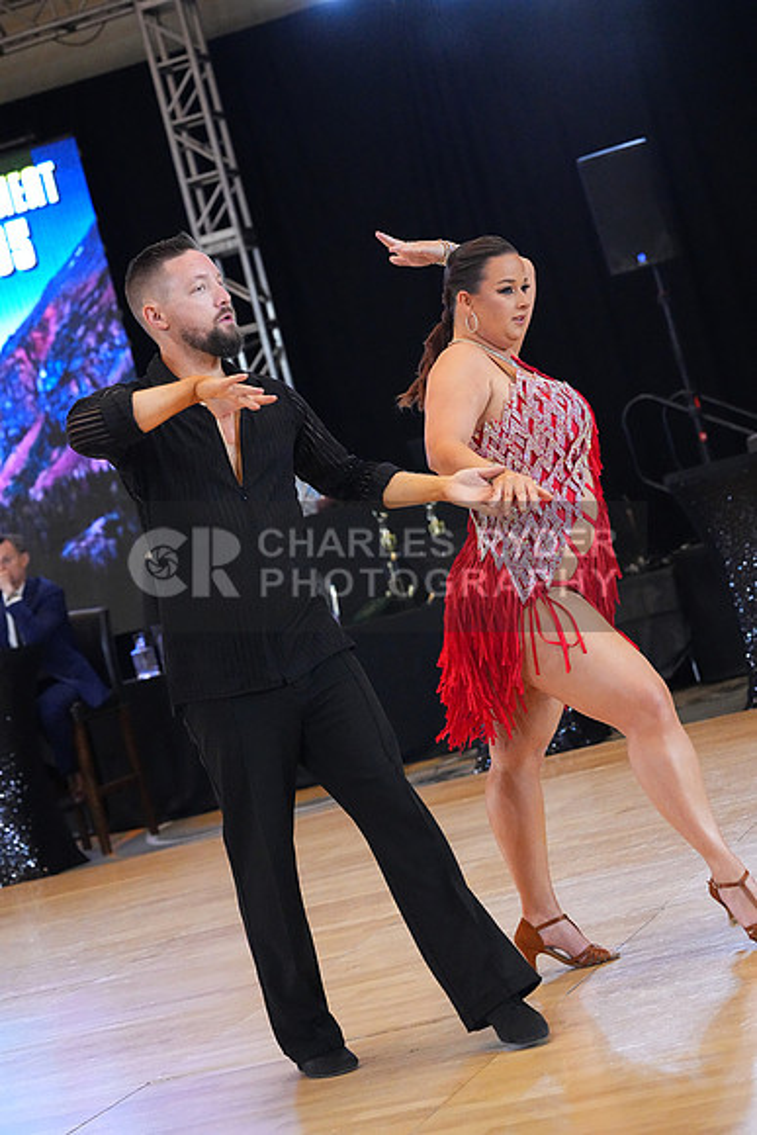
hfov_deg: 15.7
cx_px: 378
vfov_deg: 23.4
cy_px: 568
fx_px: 2742
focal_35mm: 87
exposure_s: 1/400
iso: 12800
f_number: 5
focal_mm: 87
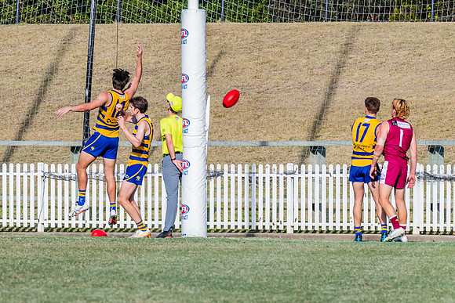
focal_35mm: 601
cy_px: 34
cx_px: 50
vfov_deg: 2.3
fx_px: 7600
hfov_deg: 3.4
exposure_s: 1/640
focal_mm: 310
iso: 800
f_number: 13
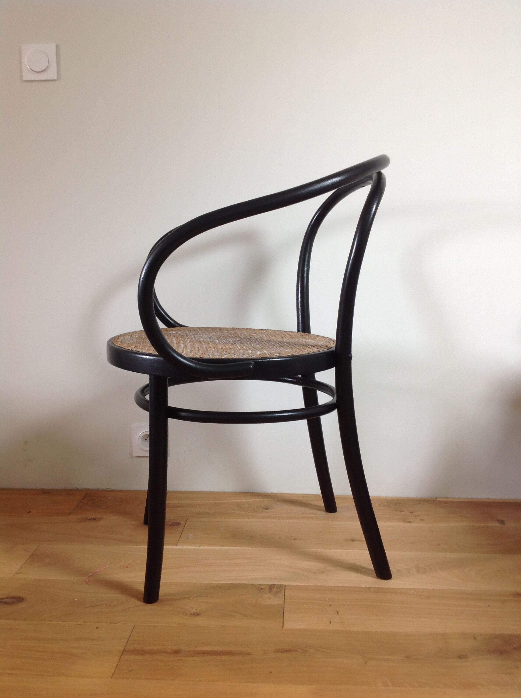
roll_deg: +0.0
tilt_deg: -5.7
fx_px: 704
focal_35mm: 35
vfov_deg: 52.7
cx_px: 260
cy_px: 349
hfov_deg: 40.6
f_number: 2.4
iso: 50
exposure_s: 1/17
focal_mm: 4.28
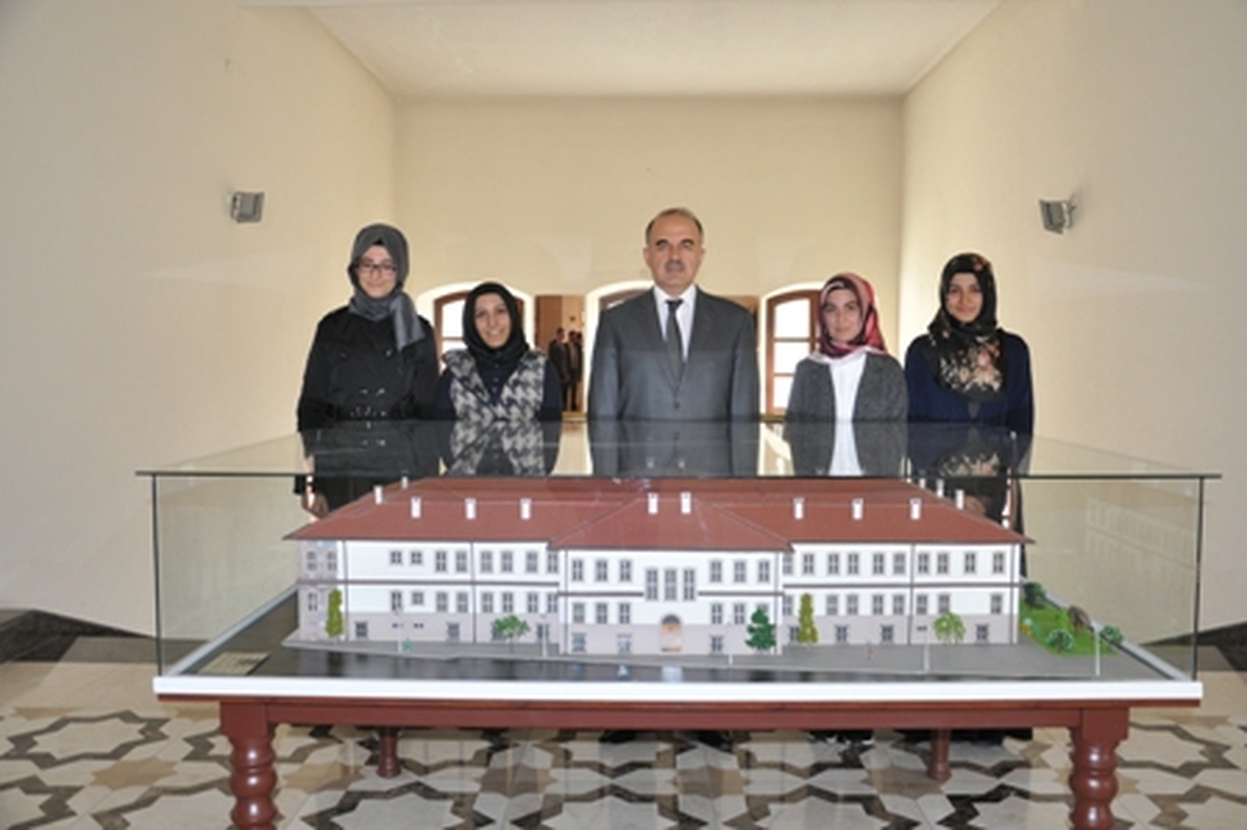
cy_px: 415
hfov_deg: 59.5
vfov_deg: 41.7
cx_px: 624
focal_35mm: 32
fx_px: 1090
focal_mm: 21
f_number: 4
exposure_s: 1/125
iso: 800
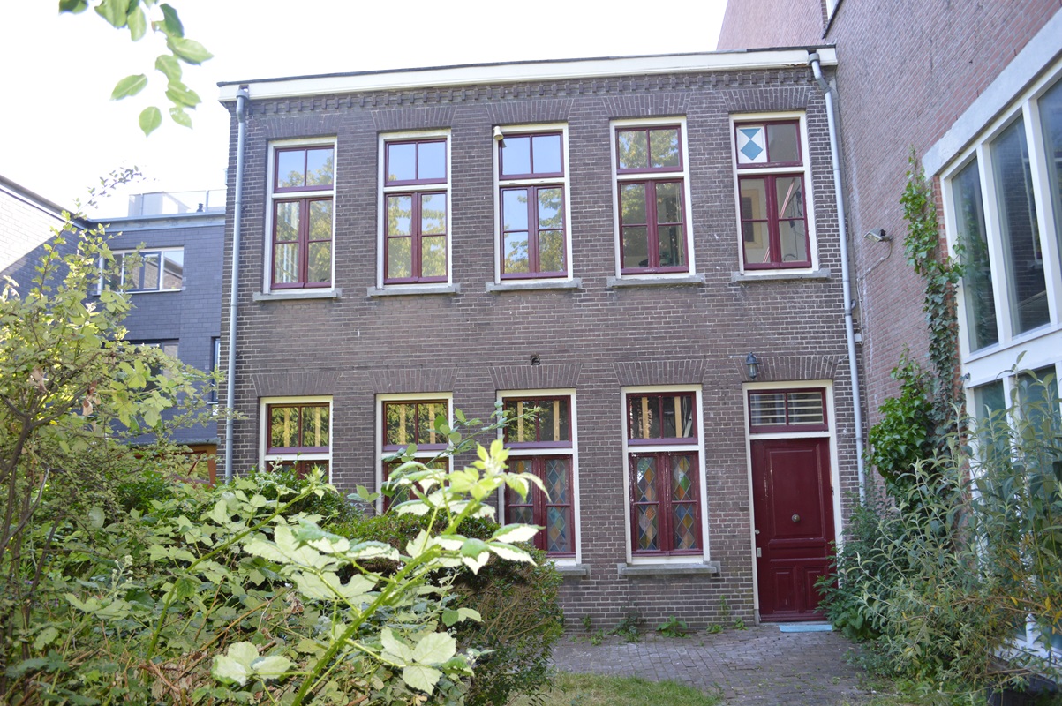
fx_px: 796
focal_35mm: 27
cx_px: 531
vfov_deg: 47.9
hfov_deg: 67.4
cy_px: 353
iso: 220
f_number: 4
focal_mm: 18
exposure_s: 1/125
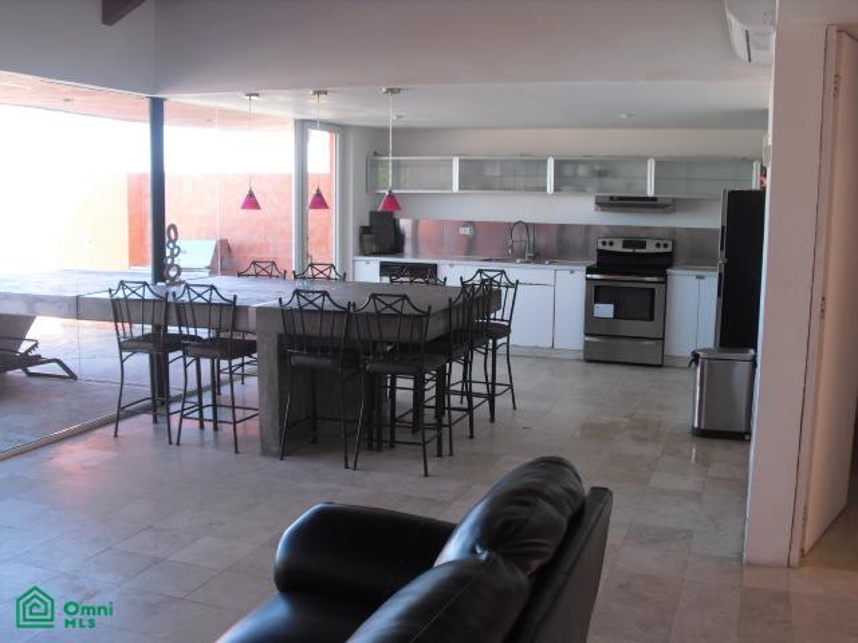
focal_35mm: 36
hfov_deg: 51.4
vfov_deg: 39.7
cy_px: 322
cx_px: 429
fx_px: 892
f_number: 3.1
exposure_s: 1/60
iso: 100
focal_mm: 6.3
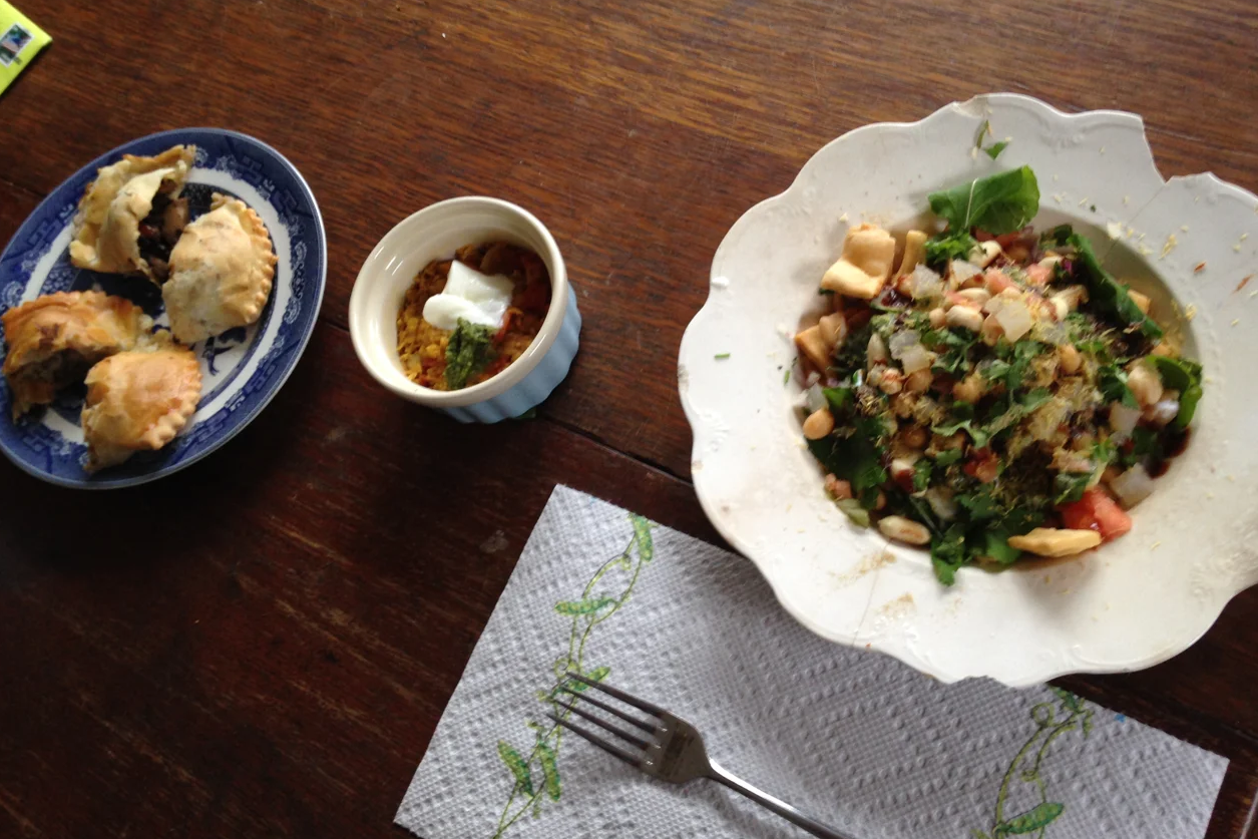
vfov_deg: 37.8
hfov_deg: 54.4
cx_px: 633
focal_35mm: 35
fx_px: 1223
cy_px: 394
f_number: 2.4
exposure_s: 1/20
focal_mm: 4.12
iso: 80
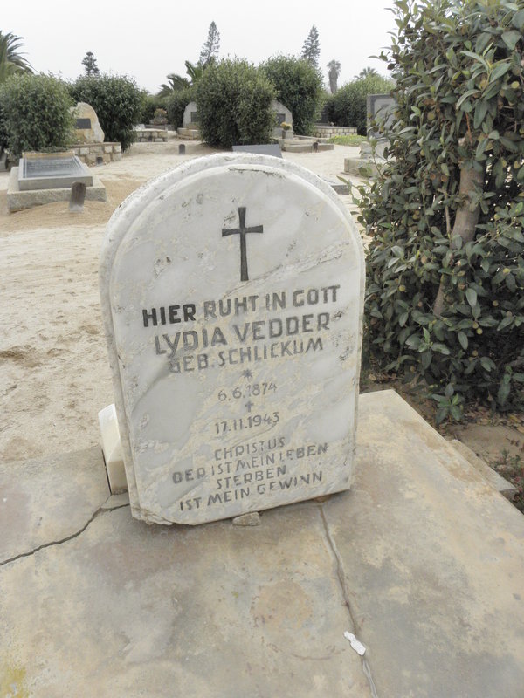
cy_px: 349
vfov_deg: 65.3
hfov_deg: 51.4
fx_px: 545
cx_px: 262
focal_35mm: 27
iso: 200
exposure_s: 1/500
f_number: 6.3
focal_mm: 4.83
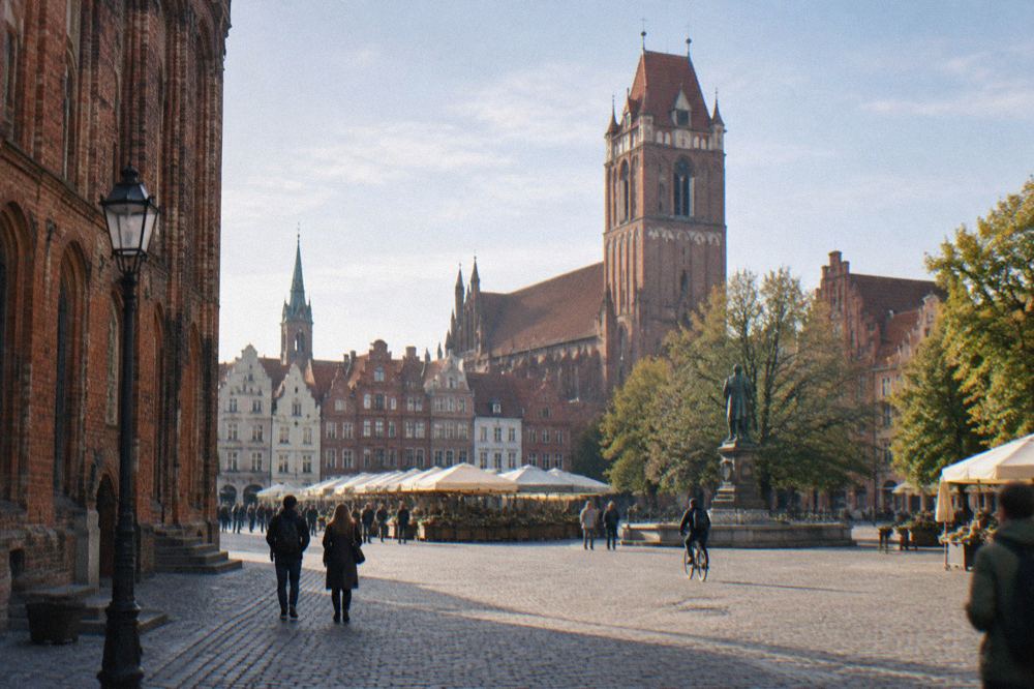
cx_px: 517
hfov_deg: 54.5
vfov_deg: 37.8
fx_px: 1005
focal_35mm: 35
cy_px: 344
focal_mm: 35
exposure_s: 1/1600
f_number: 4.5
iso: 500
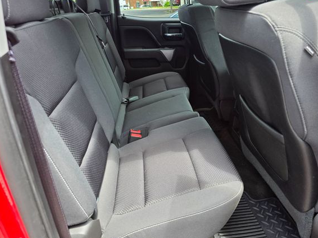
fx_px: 239
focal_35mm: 26
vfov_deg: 53.0
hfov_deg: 67.2
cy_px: 129
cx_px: 169
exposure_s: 1/180
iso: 80
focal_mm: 6.3
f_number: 1.7
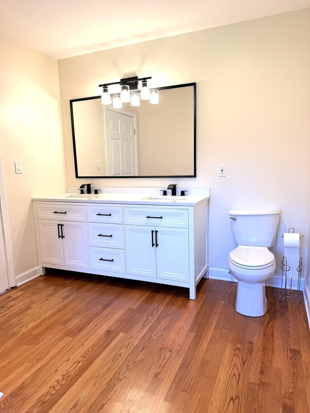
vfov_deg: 71.6
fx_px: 287
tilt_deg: -9.7
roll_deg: +1.4
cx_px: 155
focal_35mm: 24
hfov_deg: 56.8
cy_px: 206
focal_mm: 6.76
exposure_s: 1/157
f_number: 1.78
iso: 80
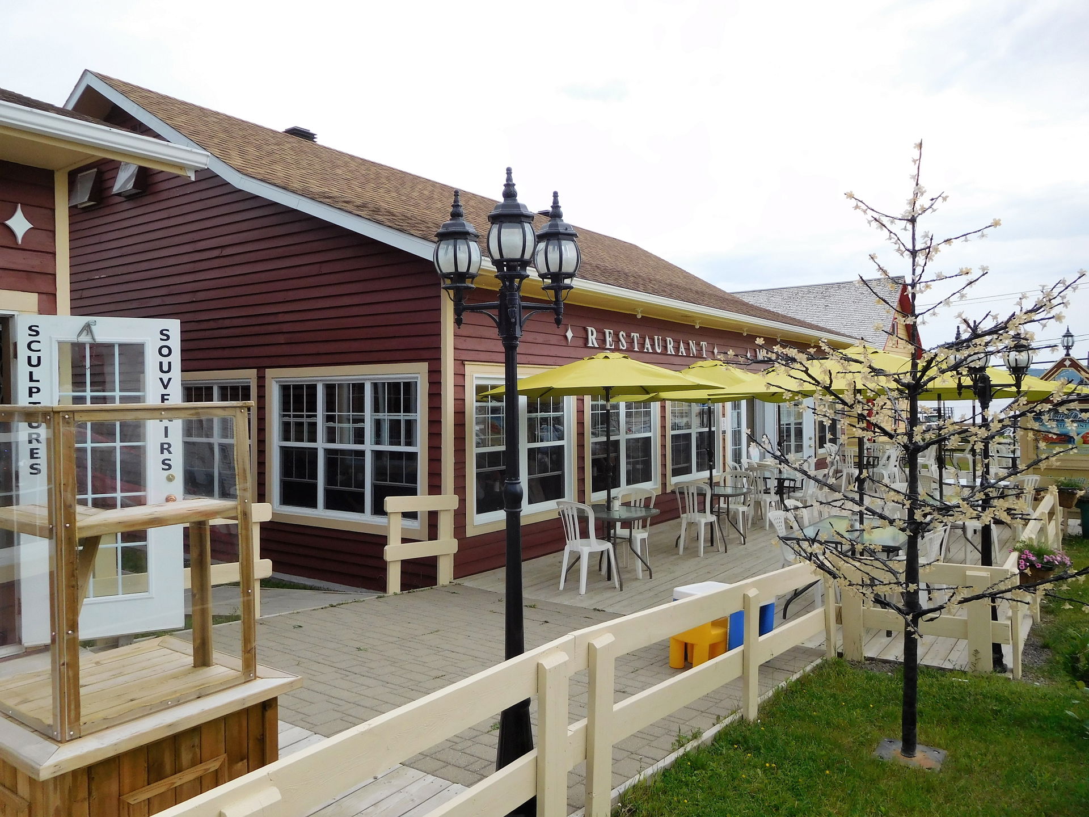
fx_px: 786
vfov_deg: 54.9
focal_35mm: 25
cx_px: 544
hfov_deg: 69.4
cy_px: 408
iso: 125
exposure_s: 1/400
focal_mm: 4.5
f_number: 3.4
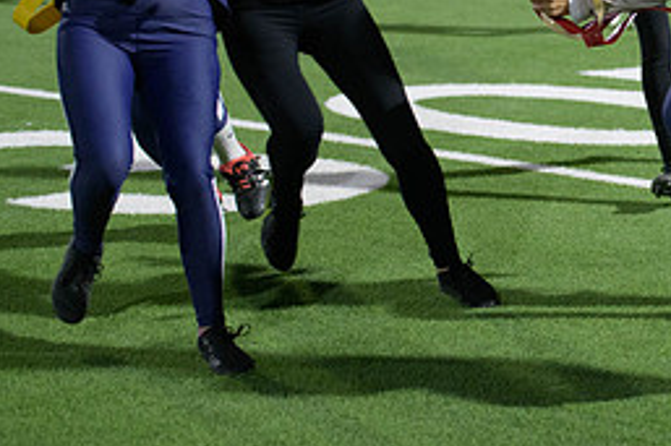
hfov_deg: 12.8
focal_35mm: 158
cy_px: 80
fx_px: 2943
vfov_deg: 8.7
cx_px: 726
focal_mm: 70
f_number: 2.8
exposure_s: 1/640
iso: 3600
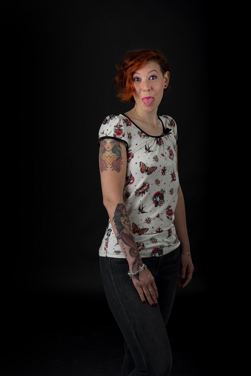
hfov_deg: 19.5
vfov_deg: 28.8
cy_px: 188
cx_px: 126
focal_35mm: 70
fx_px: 731
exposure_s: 1/250
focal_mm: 70
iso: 50
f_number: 14
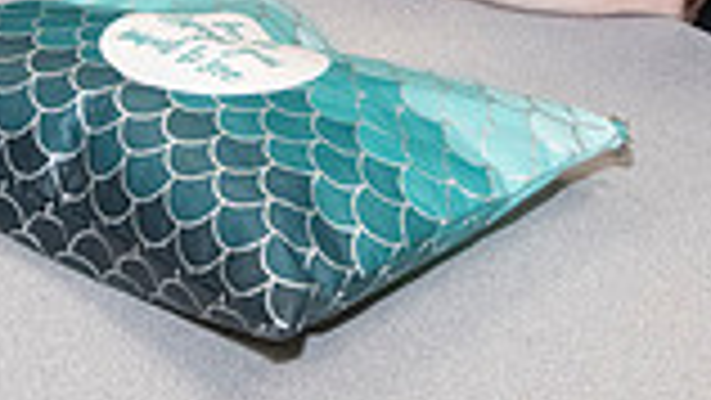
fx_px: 2527
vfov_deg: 8.3
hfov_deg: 16.0
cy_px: -593
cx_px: 355
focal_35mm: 134
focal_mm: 30
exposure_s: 1/200
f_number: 8
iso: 6400
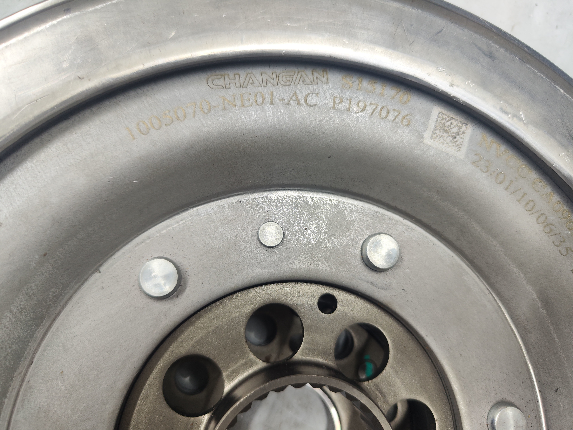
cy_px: 215
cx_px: 286
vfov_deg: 56.8
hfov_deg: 71.6
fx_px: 397
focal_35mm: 24
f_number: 1.9
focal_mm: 6.92
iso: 307
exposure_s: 1/59
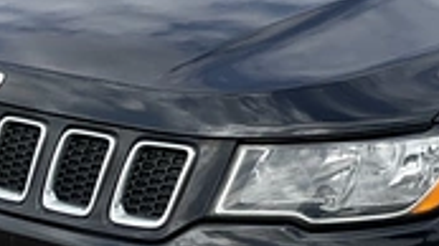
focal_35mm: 137
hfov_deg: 15.5
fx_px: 1594
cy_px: 156
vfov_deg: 8.8
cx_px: 419
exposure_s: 1/1250
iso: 25
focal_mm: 3
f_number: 1.8
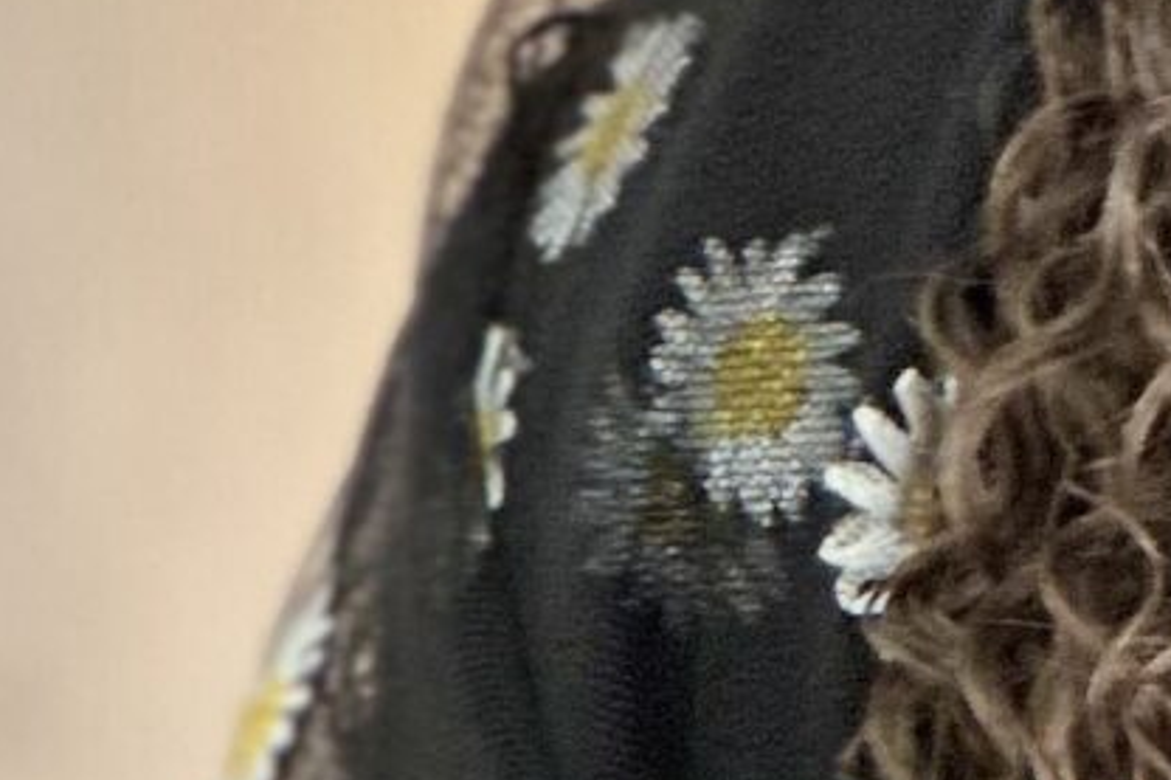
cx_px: 2148
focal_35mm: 493
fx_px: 16029
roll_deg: +3.3
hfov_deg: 4.1
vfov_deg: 2.7
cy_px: 2664
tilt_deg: -6.0
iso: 160
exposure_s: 1/50
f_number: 2.8
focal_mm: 9
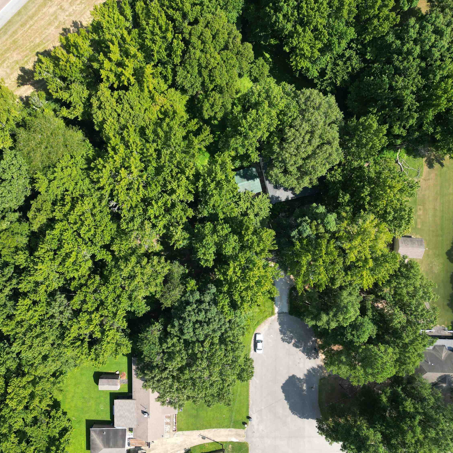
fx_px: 429
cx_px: 190
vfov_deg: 55.6
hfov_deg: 55.4
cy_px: 231
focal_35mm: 29
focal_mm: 6.72
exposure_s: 1/1250
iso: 110
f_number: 1.7
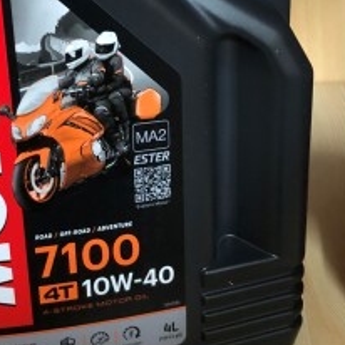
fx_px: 812
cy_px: 104
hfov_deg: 24.0
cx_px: 174
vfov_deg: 23.8
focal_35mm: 72
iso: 100
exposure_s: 1/4
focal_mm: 3.99
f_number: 1.8
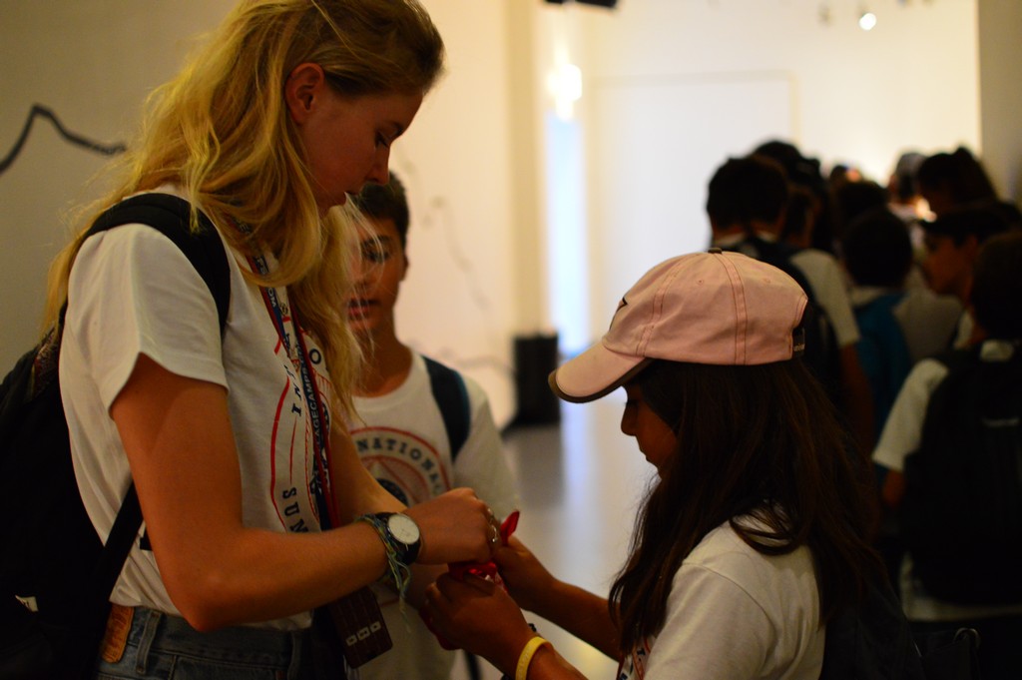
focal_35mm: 52
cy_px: 340
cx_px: 511
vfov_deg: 25.7
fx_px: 1489
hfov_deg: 37.9
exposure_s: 1/50
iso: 1600
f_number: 1.8
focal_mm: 35
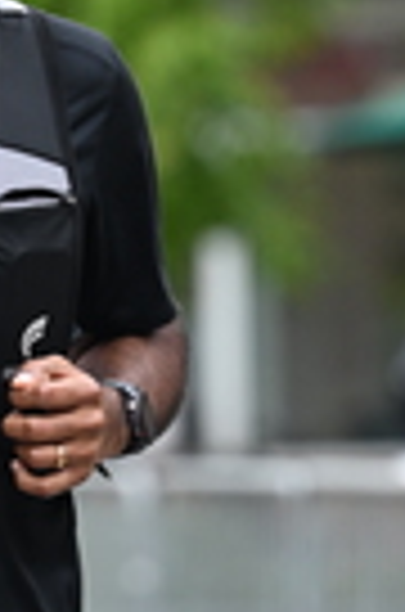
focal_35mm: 507
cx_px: -52
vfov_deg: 4.1
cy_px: 216
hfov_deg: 2.7
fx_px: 8599
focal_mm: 125
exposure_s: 1/2000
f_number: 2.8
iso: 640
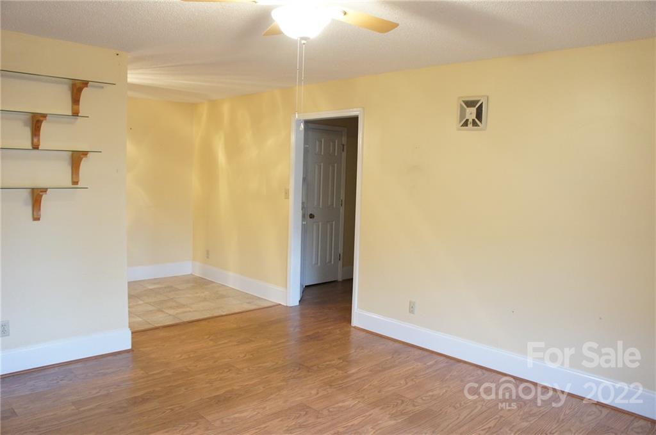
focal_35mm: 27
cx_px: 328
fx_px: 491
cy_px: 218
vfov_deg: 47.8
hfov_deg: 67.5
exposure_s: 1/30
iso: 1000
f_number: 3.5
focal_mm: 18
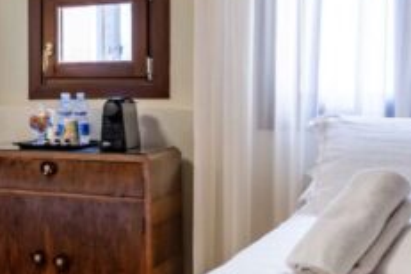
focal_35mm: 71
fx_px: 811
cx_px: -132
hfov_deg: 24.6
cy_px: 99
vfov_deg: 19.1
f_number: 11
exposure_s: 1.6
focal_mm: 16
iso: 200
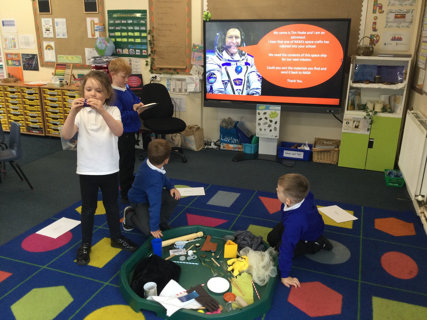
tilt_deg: -18.4
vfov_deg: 45.4
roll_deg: +0.2
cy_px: 160
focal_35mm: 31
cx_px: 214
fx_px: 382
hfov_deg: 58.4
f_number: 2.4
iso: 80
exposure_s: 1/33
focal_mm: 3.3
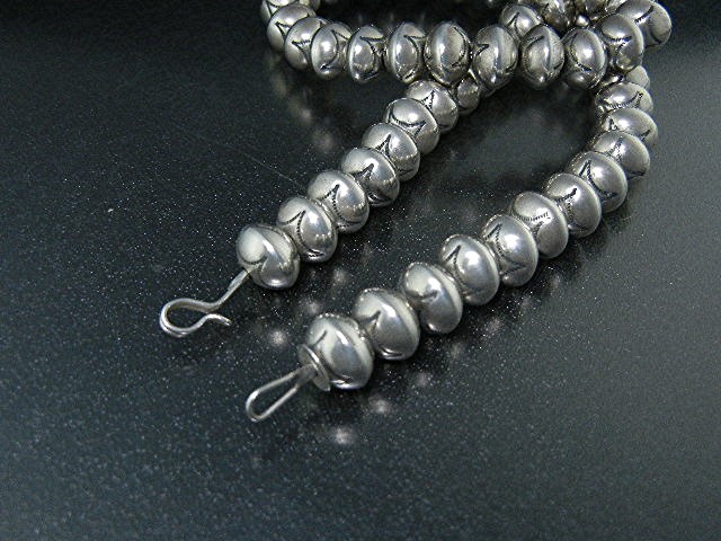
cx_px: 360
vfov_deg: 36.8
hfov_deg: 47.9
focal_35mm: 39
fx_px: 812
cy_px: 270
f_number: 7.4
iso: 596
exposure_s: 1/30
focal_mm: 7.1
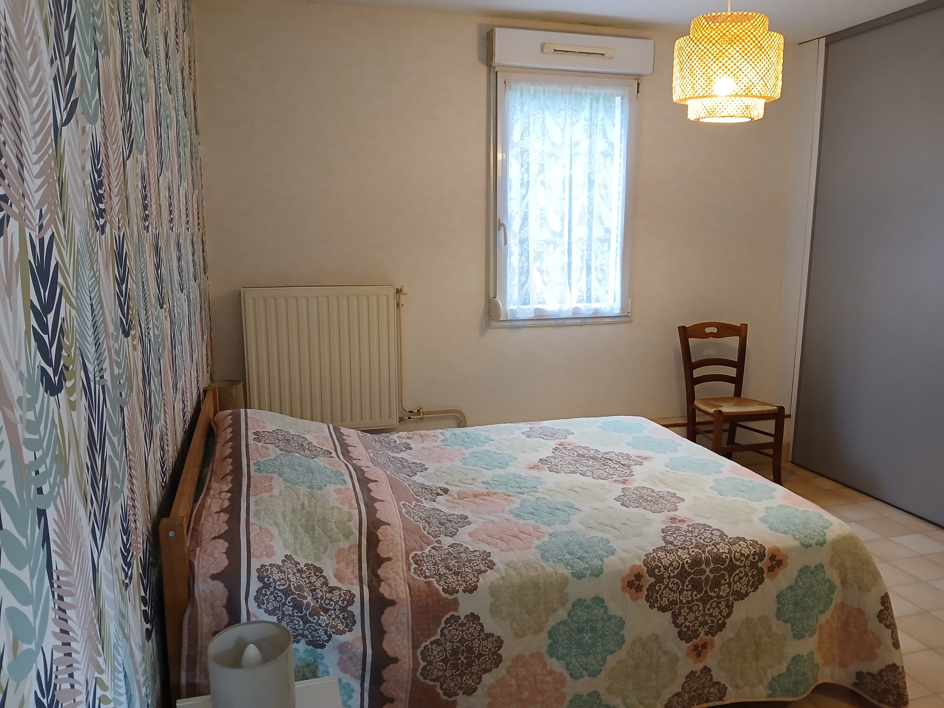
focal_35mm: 26
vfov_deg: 53.1
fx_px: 709
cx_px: 472
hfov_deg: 67.3
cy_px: 354
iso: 320
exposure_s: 1/50
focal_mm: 3.98
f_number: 1.8
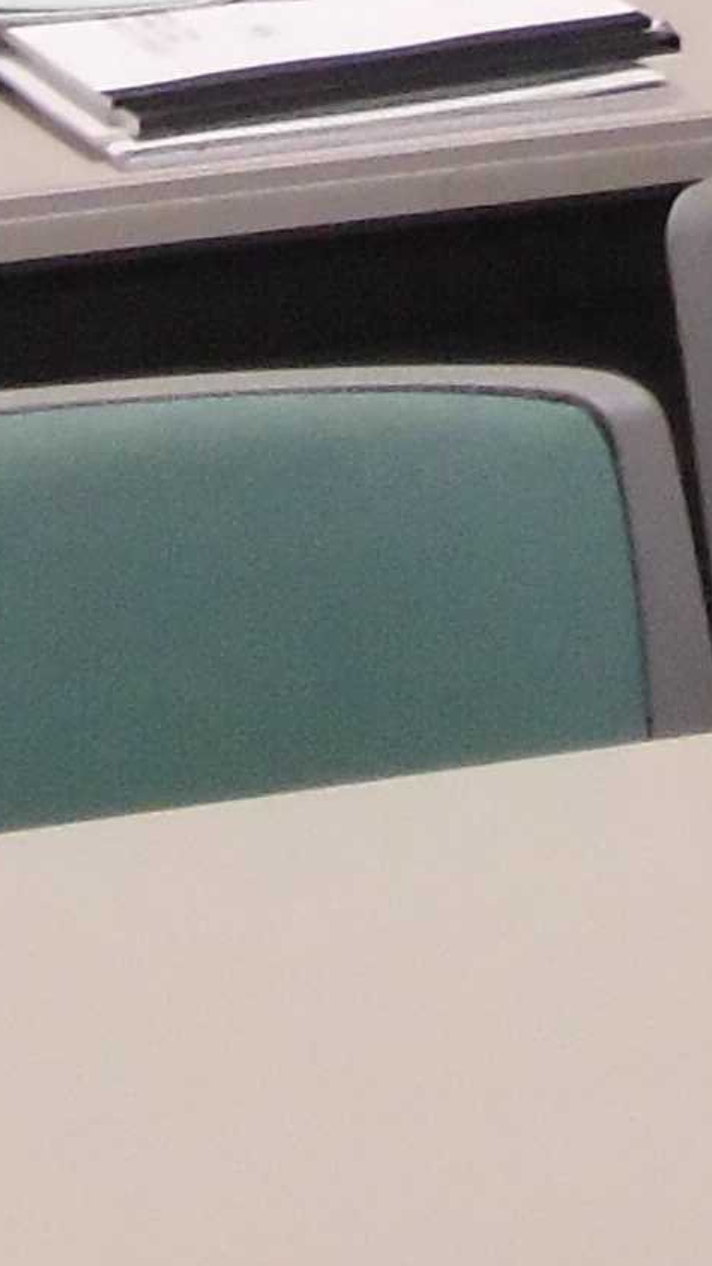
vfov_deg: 7.4
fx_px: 9401
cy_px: -1218
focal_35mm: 280
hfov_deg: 4.3
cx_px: 1230
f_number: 3.4
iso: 200
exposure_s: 1/60
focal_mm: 8.3
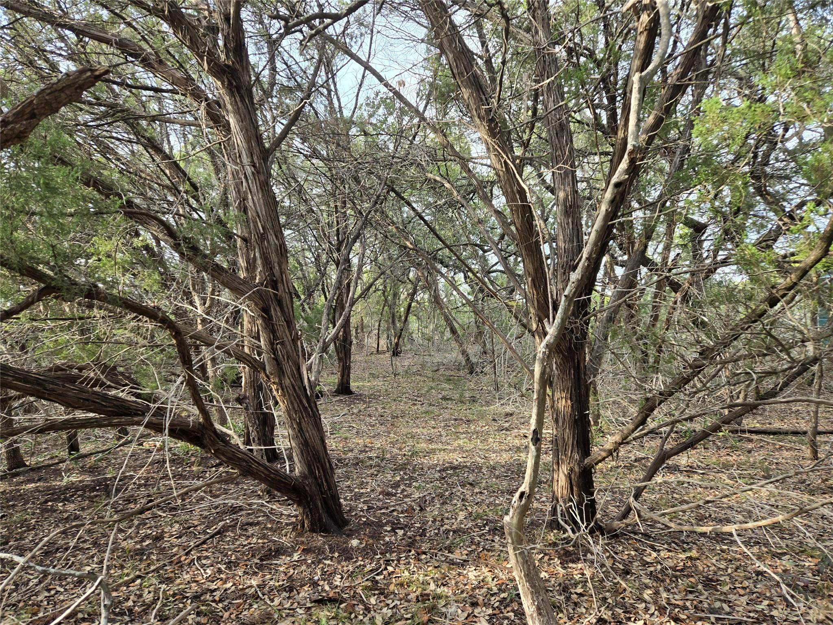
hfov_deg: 73.9
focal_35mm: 23
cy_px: 312
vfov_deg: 58.9
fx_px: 553
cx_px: 416
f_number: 1.8
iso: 40
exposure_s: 1/180
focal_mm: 5.4
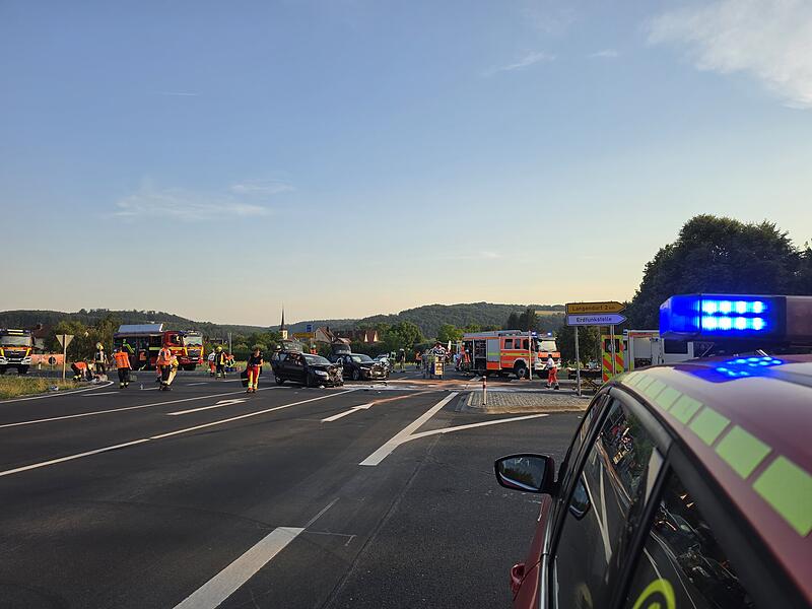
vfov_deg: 58.9
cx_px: 406
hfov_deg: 73.9
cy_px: 304
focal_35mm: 23
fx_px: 540
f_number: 1.4
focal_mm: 6.5
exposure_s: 1/2145
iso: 64
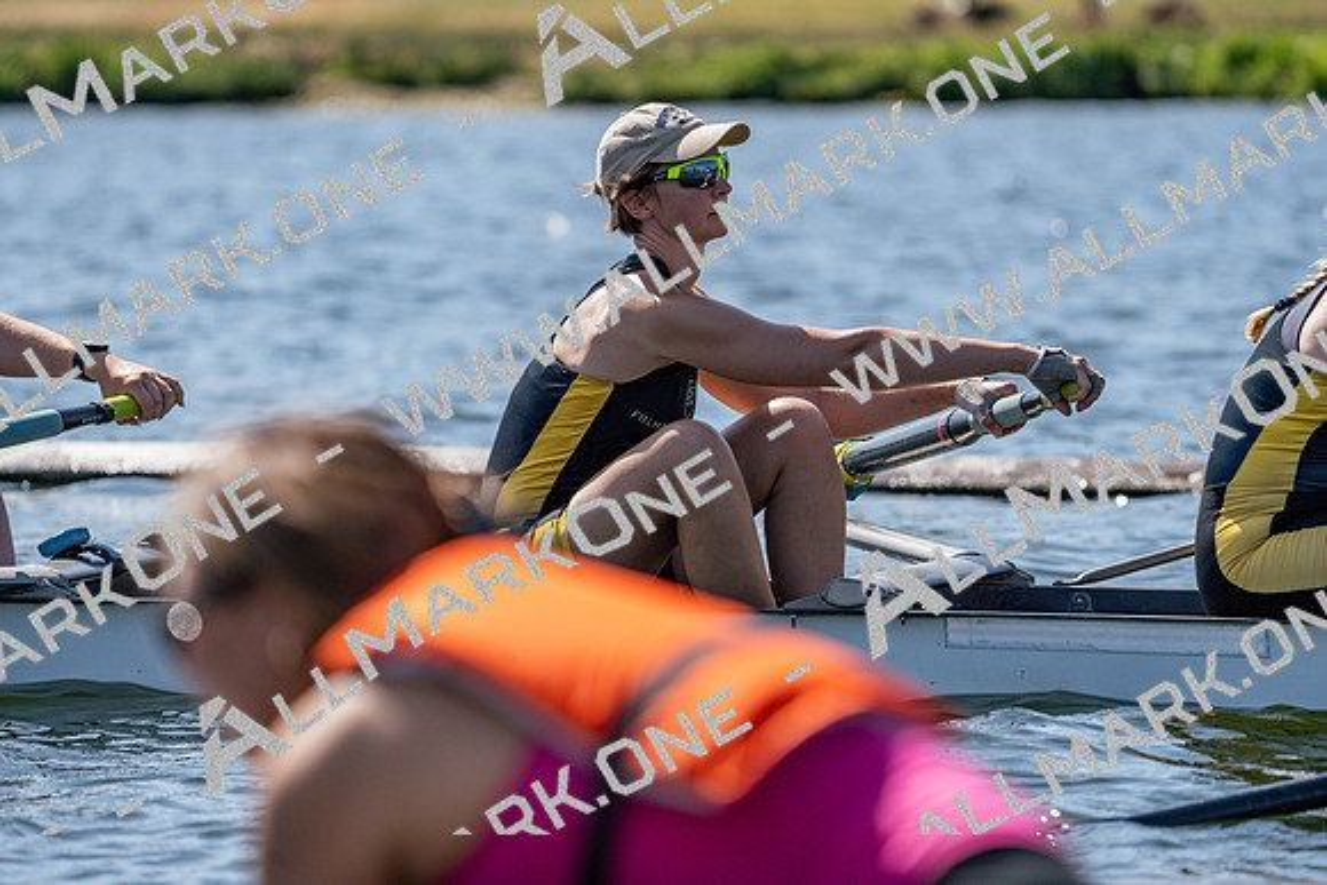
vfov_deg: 4.1
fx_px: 12351
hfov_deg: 6.2
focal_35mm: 335
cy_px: 442
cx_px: 664
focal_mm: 335
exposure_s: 1/2000
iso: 250
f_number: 6.3
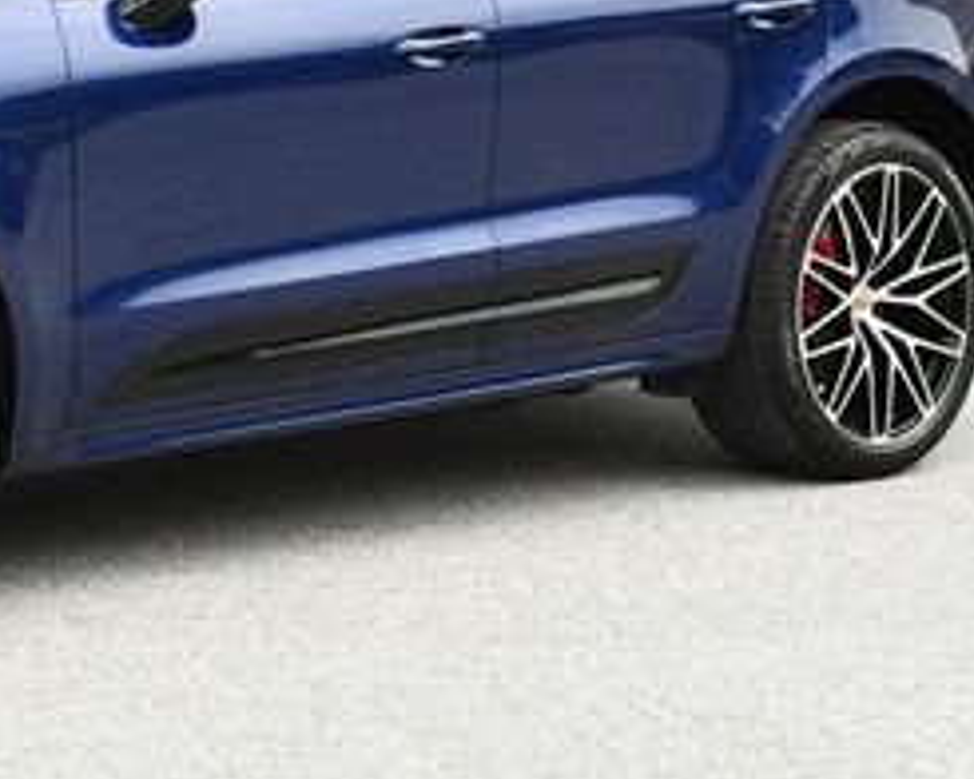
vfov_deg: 9.8
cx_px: -40
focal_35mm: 157
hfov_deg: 12.1
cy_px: -24
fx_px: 4526
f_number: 5.6
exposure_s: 1/250
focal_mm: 32
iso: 200
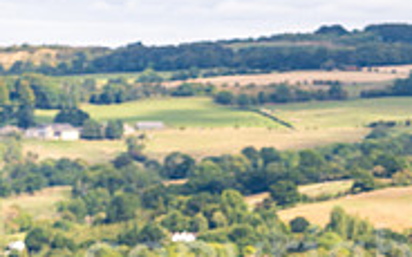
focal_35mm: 374
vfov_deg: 3.5
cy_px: 380
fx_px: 4199
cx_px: 333
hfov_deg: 5.6
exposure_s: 1/1250
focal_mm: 100
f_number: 4.5
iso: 400
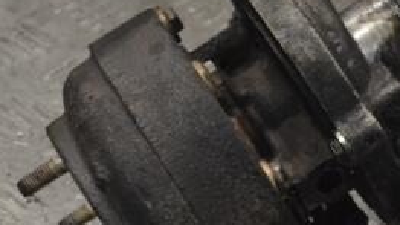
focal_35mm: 198
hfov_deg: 10.9
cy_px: 213
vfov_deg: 6.1
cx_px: 238
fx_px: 2101
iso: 3200
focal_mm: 55
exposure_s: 1/320
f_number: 9
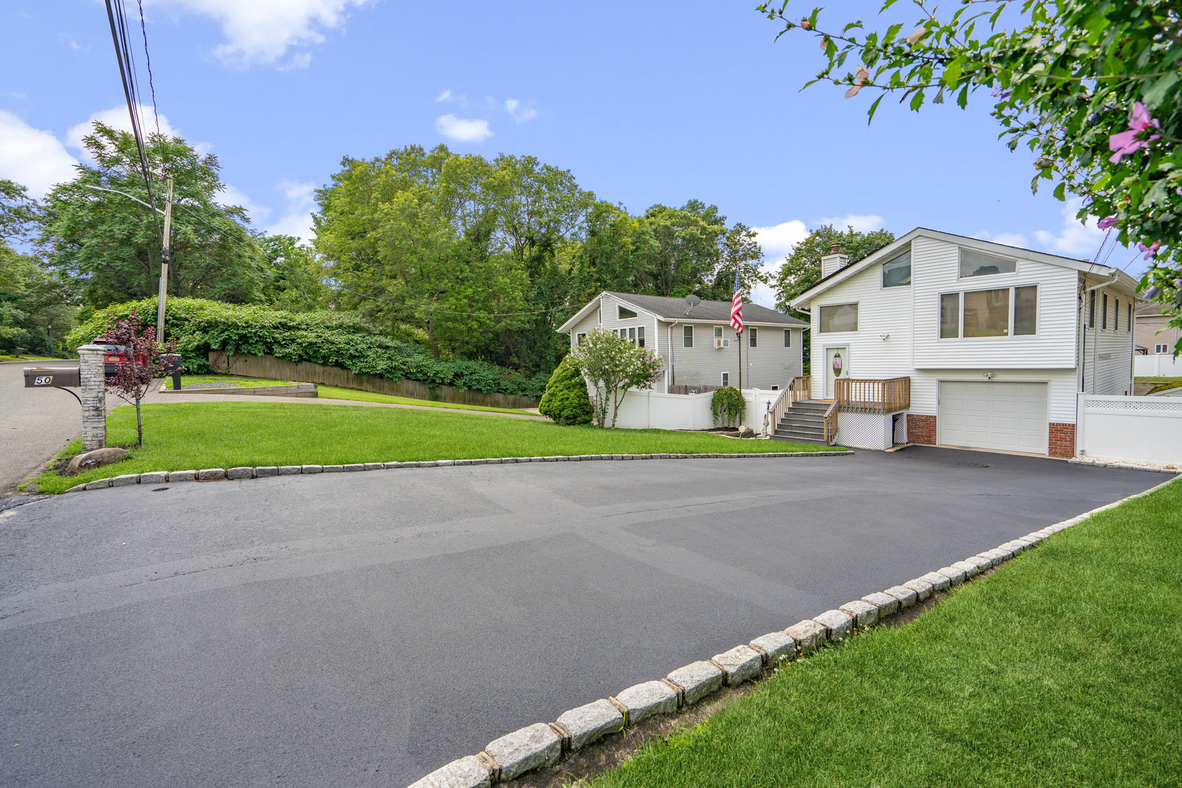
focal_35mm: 16
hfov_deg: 96.7
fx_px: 525
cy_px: 394
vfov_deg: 73.8
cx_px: 591
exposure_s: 1/200
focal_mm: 16
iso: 100
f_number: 5.6
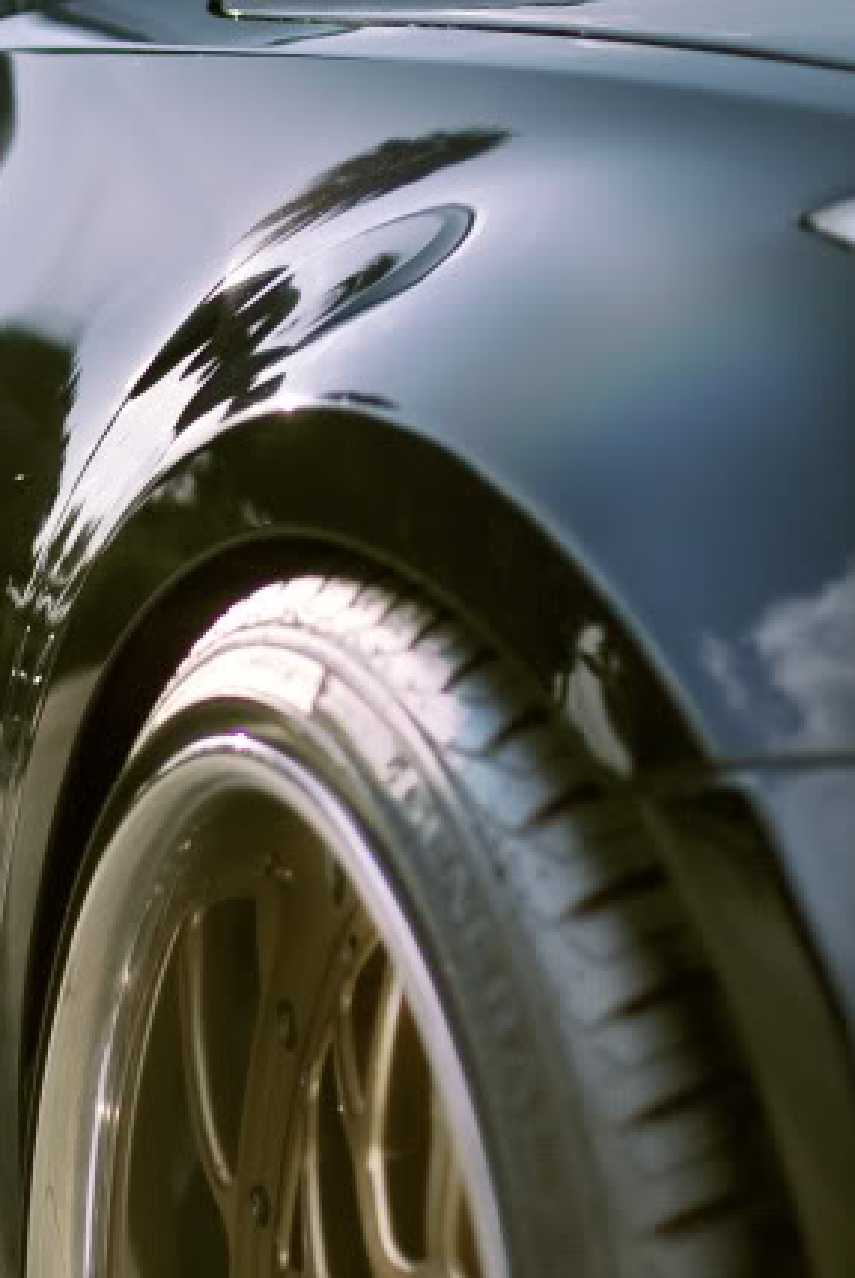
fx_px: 4449
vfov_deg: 16.3
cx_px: -159
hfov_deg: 10.8
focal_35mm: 125
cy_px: 660
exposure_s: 1/4000
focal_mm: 35
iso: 100
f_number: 2
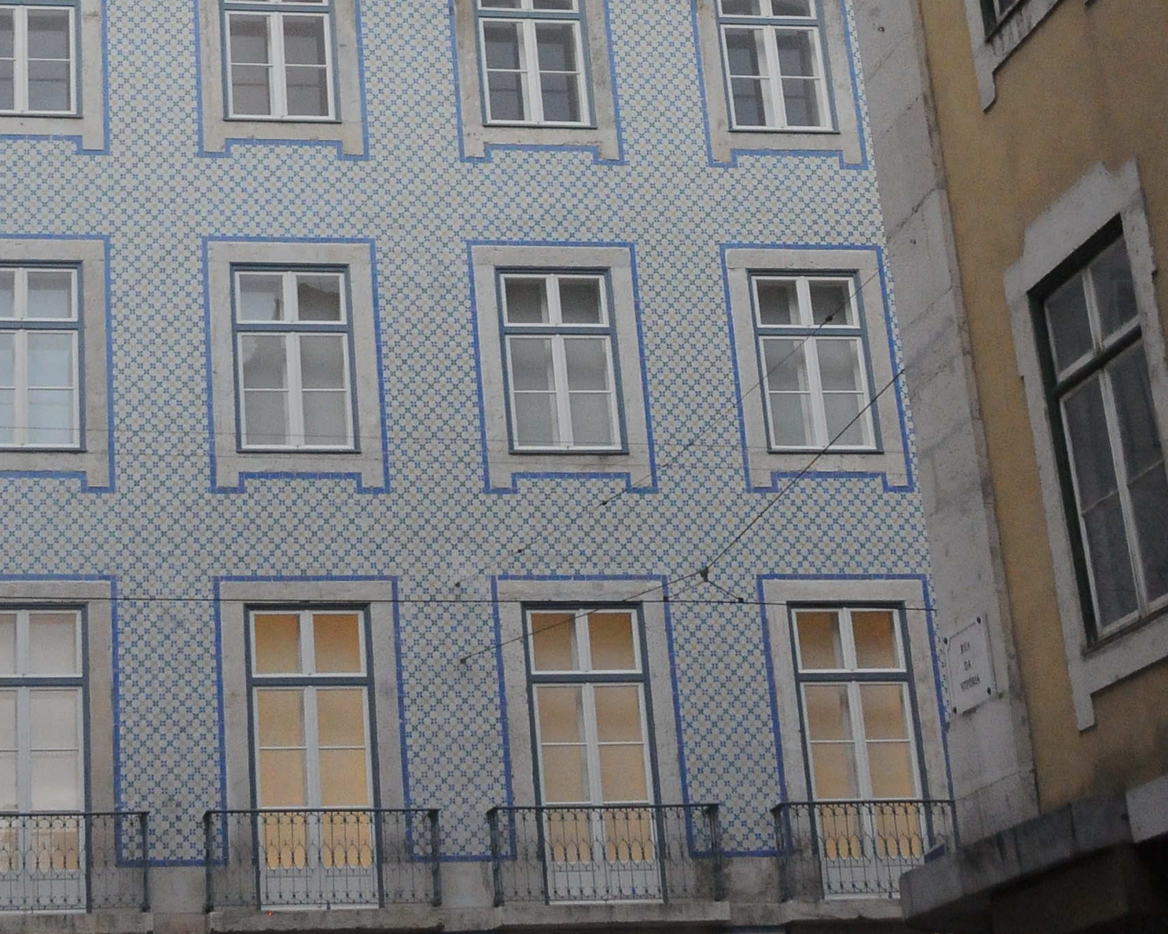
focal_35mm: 78
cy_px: 75
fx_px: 2696
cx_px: 218
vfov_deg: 19.3
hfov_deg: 24.0
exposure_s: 1/125
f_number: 5.6
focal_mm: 22
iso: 2000
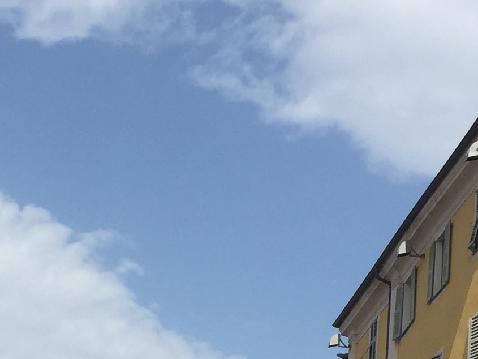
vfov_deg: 12.8
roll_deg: -5.8
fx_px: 1547
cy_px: 477
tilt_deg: +6.8
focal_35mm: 112
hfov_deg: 17.3
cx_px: 61
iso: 32
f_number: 2.2
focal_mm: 4.15
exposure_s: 1/2326
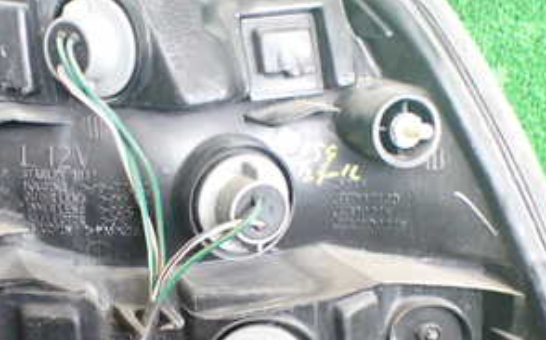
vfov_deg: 19.7
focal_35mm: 65
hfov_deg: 31.4
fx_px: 966
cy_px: 282
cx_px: 197
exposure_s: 1/125
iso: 640
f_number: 2.3
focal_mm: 5.4
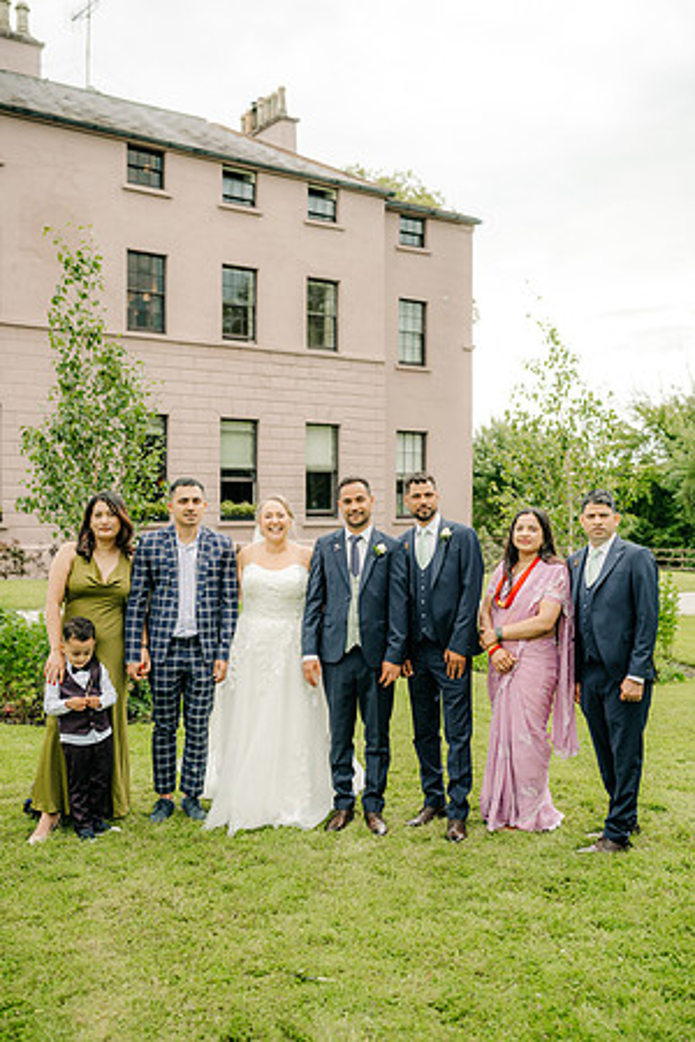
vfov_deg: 54.4
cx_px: 348
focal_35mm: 35
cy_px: 521
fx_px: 1013
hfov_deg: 37.9
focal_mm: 35
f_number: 2.2
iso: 100
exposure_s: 1/500
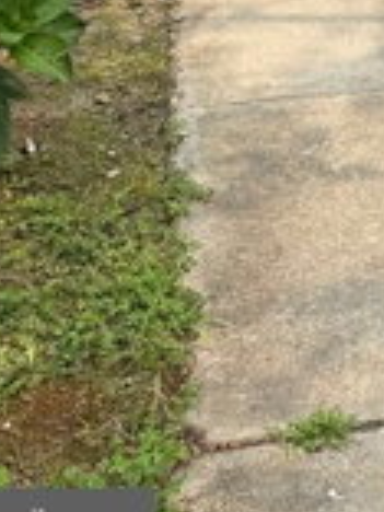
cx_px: 630
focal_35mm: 105
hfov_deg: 13.1
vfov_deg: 15.1
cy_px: -514
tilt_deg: +3.4
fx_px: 1553
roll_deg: -0.2
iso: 80
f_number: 1.78
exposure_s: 1/2110
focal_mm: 6.76
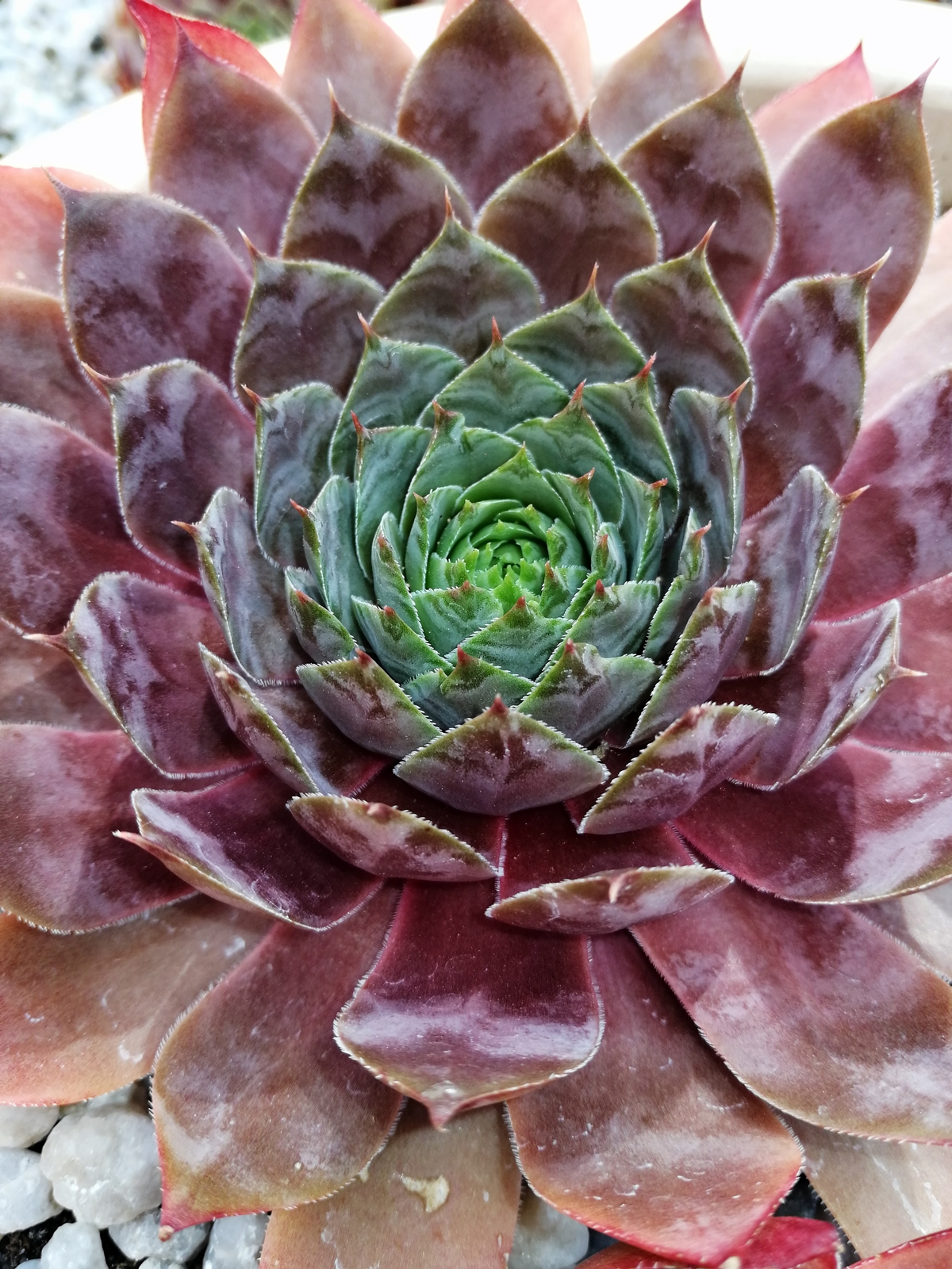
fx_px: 990
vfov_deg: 65.3
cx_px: 476
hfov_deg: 51.4
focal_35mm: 27
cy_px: 634
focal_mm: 3.95
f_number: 1.8
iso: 50
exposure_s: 1/269
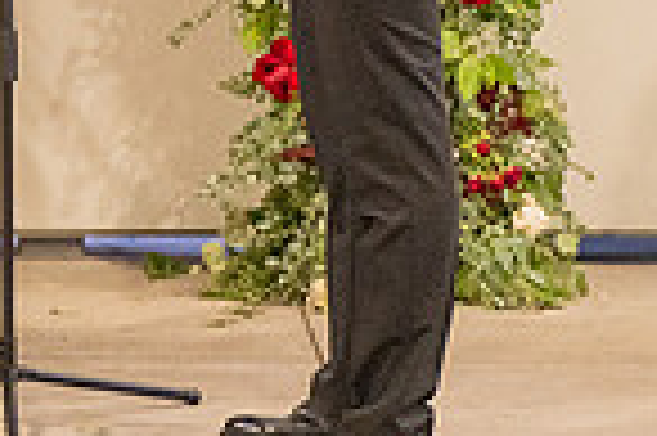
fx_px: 5086
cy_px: -155
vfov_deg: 4.9
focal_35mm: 279
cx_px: -324
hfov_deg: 7.3
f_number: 2.8
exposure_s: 1/125
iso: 1600
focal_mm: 70
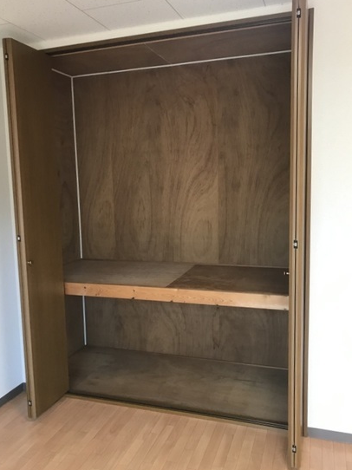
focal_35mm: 31
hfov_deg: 45.4
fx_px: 421
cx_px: 160
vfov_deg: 58.4
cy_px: 237
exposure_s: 1/30
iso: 40
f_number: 1.8
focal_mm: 3.99
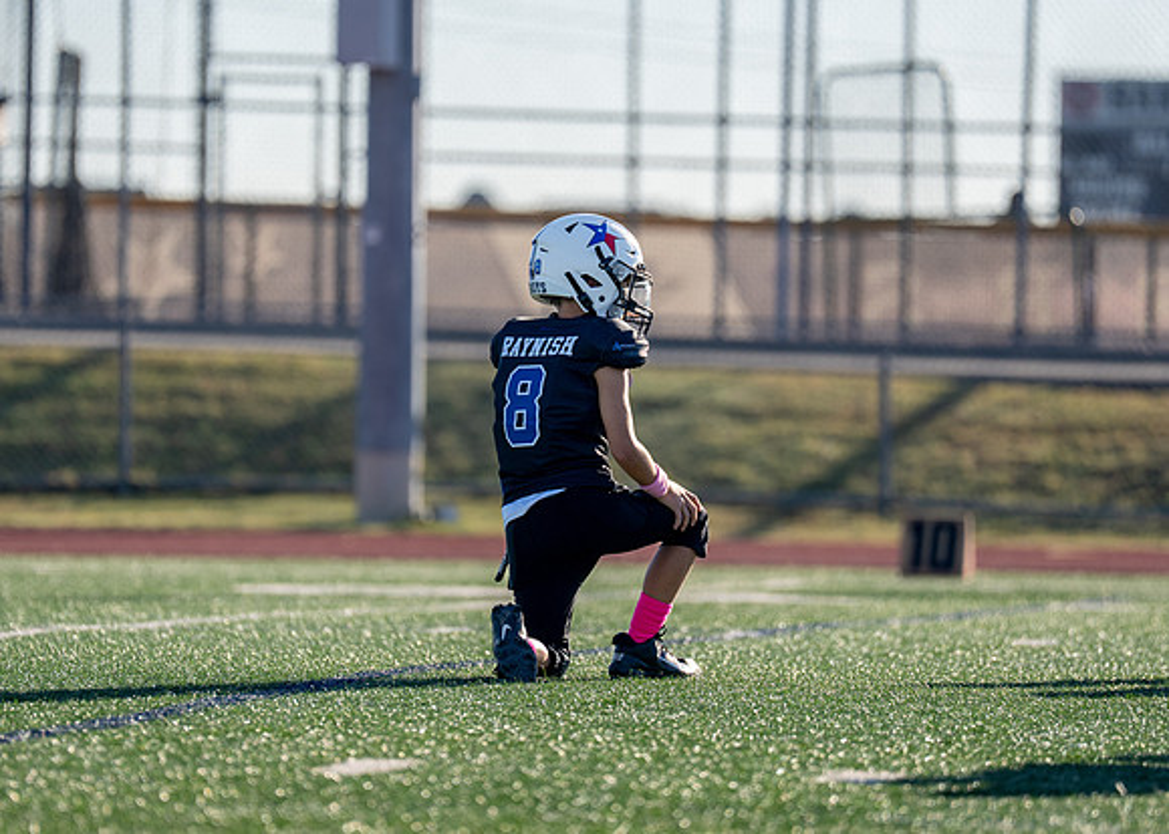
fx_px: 10593
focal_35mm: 319
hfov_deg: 6.3
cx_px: 537
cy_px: 375
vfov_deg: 4.5
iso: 160
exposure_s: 1/2000
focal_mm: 200
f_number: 2.8
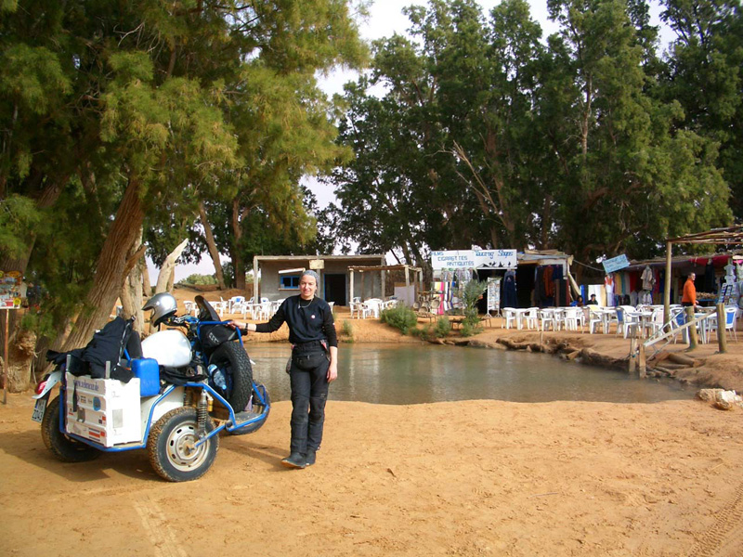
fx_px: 751
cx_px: 372
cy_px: 278
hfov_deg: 52.6
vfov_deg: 40.7
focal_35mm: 35
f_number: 4.3
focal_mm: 5.8
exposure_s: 1/320
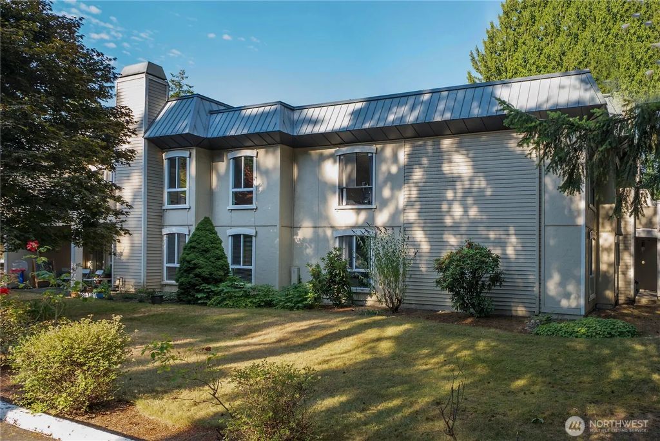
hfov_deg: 83.9
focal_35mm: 20
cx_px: 330
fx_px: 367
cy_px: 220
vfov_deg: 62.0
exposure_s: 1/30
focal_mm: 20
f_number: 7.1
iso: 80
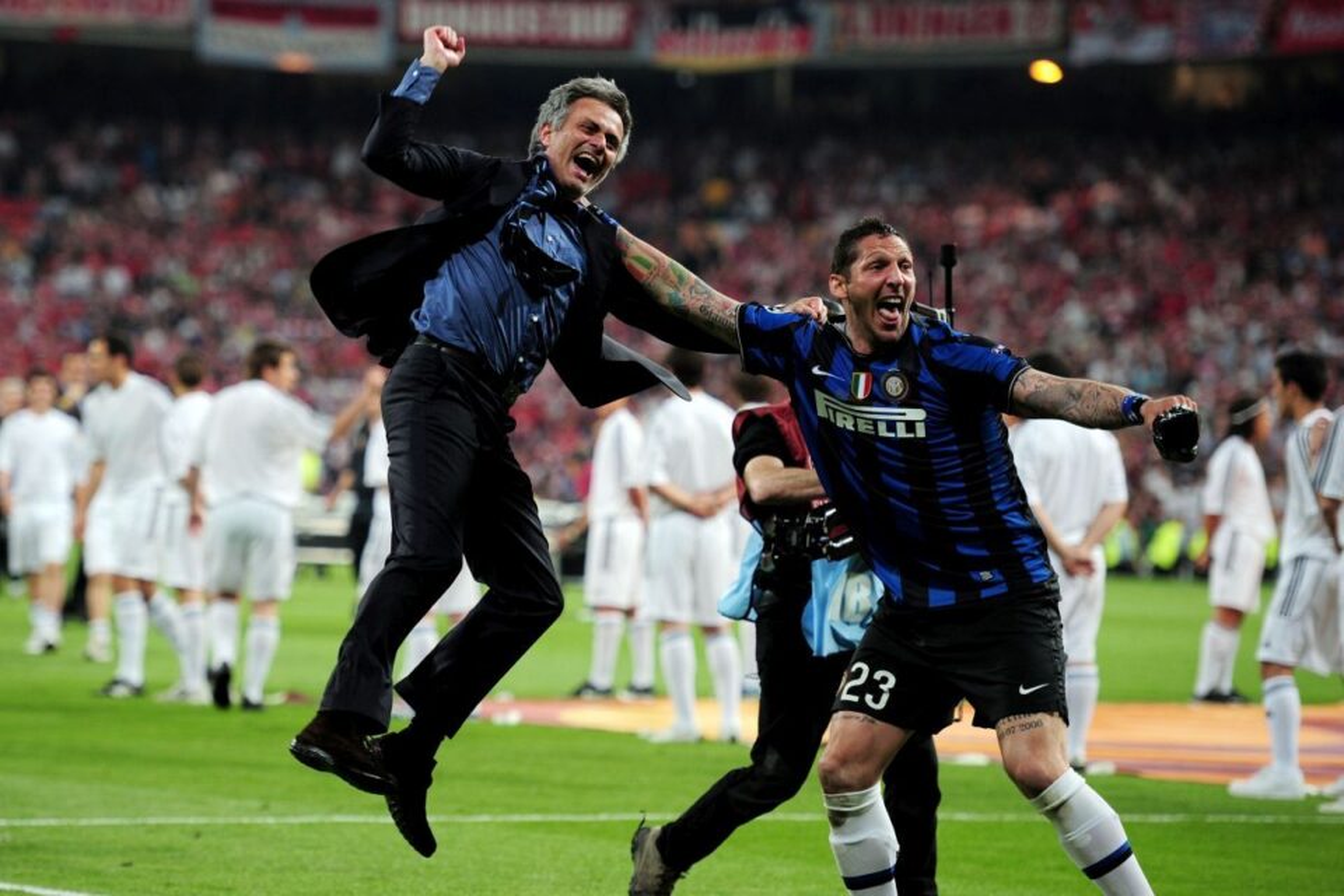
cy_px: 448
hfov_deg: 12.8
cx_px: 672
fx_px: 5973
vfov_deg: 8.6
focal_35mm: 160
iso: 1250
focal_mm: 160
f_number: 2.8
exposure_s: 1/800
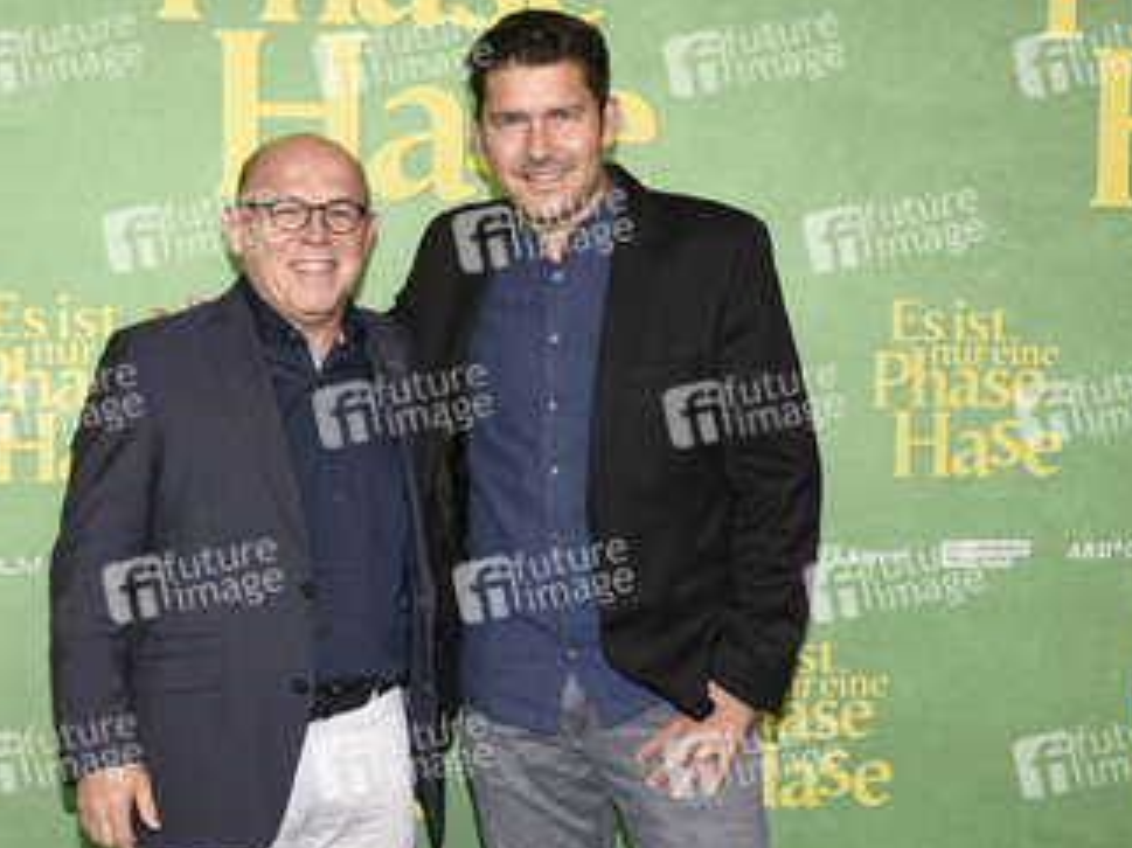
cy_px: 494
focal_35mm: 51
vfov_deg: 28.5
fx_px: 1667
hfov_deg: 37.4
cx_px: 450
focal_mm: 38
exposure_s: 1/125
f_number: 6.3
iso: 500
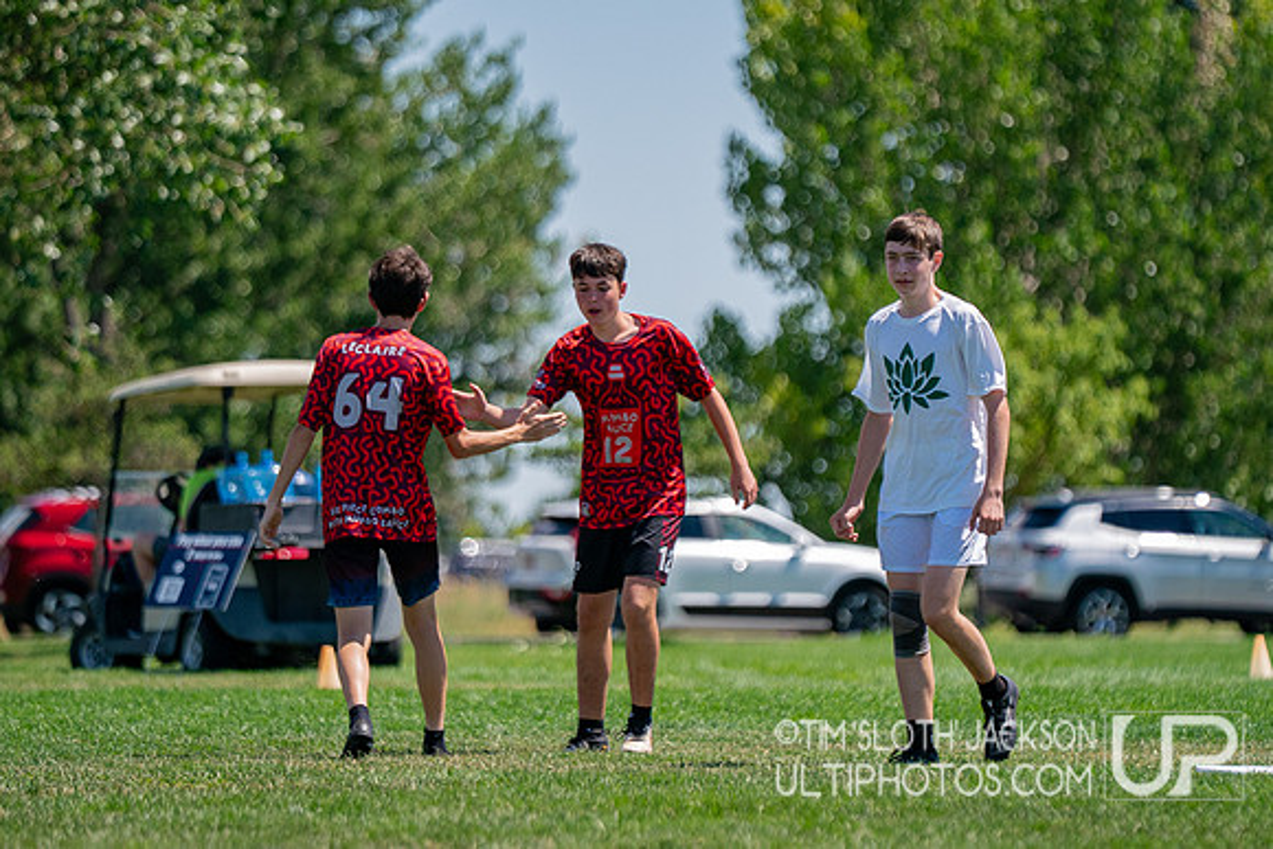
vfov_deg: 4.5
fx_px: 10810
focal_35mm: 306
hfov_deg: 6.7
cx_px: 680
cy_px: 332
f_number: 2.8
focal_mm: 200
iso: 640
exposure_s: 1/8000
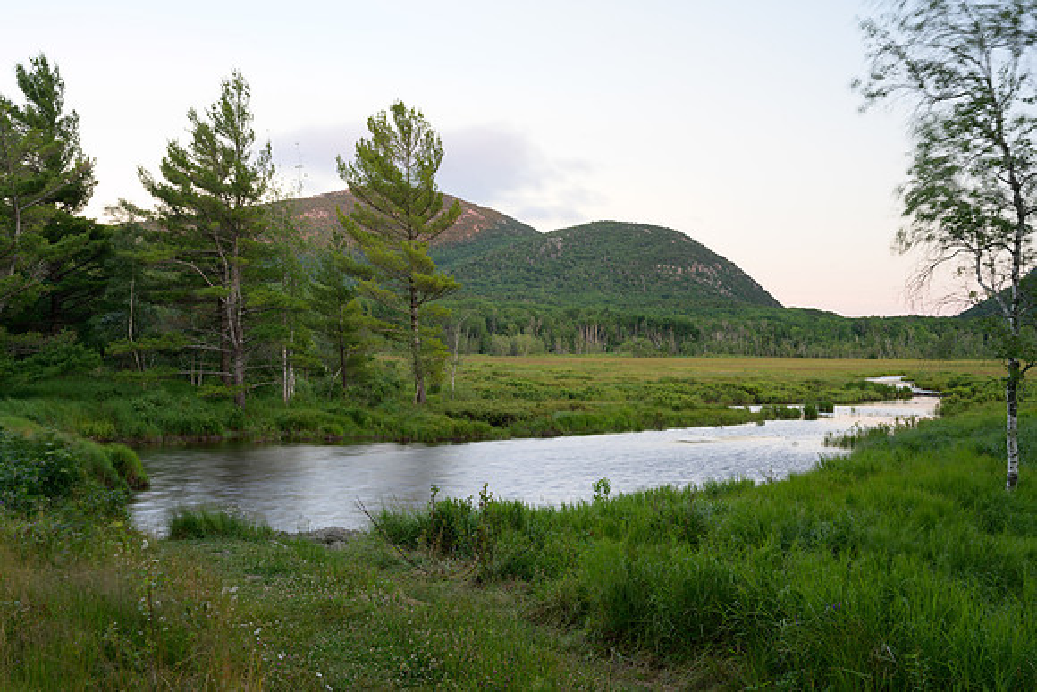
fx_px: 1152
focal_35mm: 40
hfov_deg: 48.4
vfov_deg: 33.4
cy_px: 346
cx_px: 518
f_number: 14
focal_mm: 40
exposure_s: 1
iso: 100
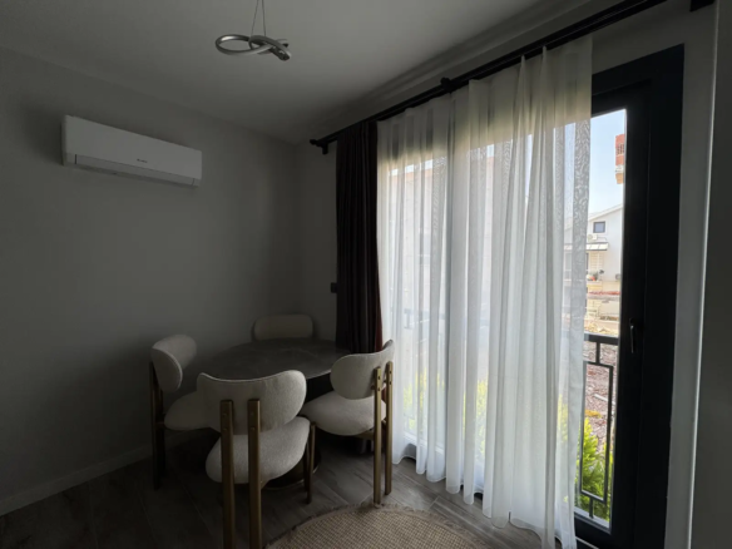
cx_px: 366
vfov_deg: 85.7
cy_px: 274
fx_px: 296
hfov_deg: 102.1
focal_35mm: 14
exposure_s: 1/142
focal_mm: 2.22
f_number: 2.2
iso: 40
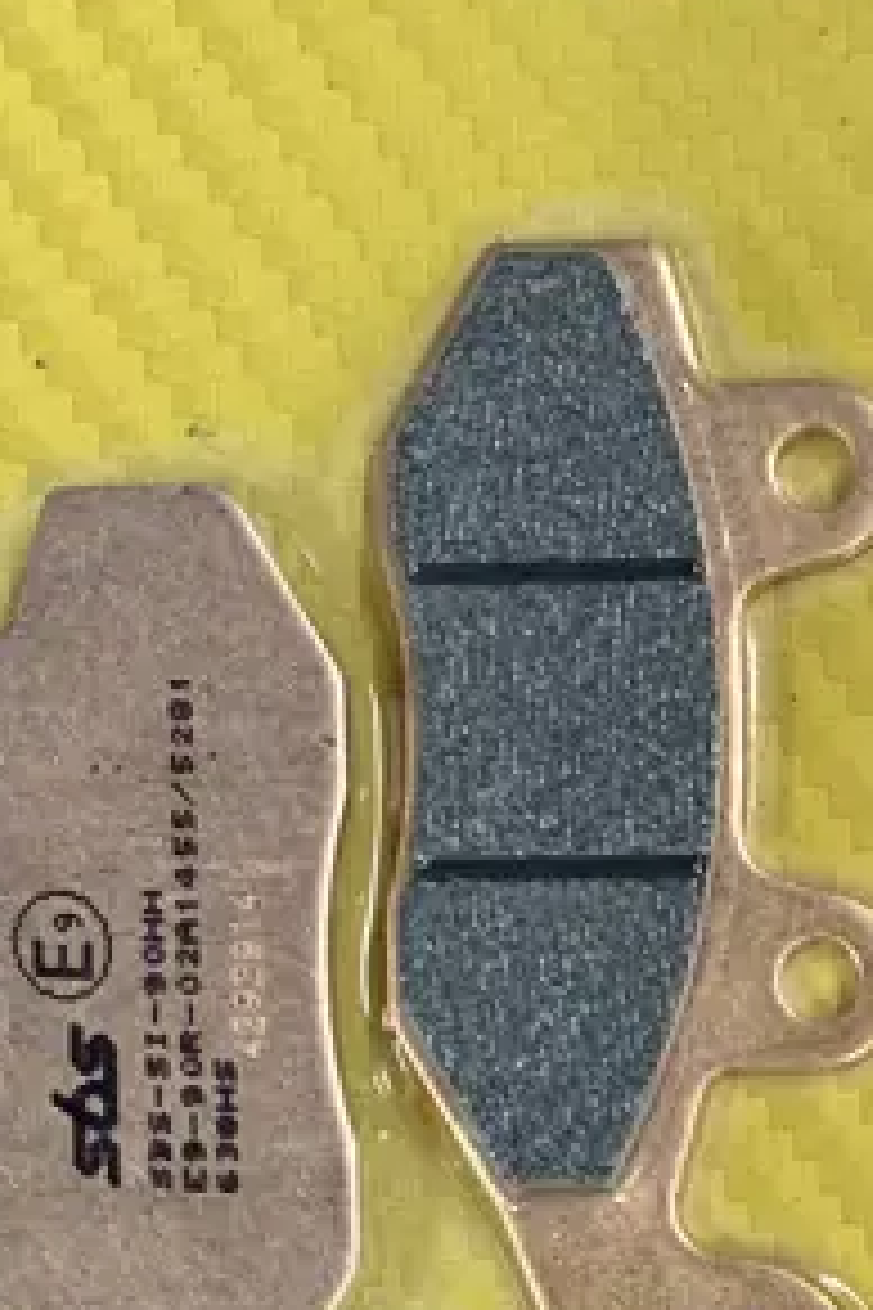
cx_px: 855
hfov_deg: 14.2
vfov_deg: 20.3
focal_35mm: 95
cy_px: 1522
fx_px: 3455
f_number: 1.8
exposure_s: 1/100
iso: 80
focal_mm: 4.25
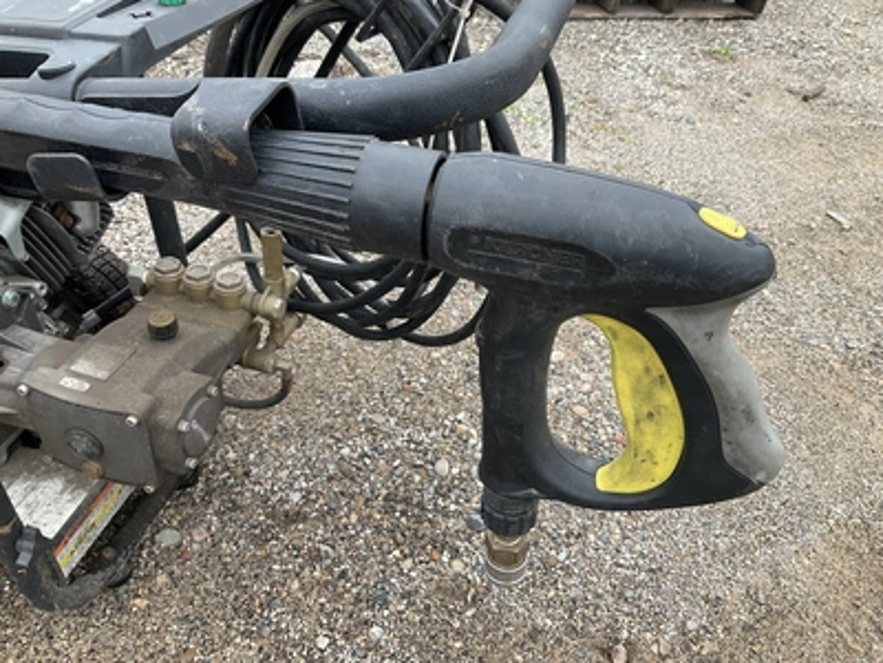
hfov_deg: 61.7
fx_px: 740
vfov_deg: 48.2
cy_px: 332
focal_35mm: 29
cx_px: 442
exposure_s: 1/185
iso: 20
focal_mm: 3
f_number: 1.8
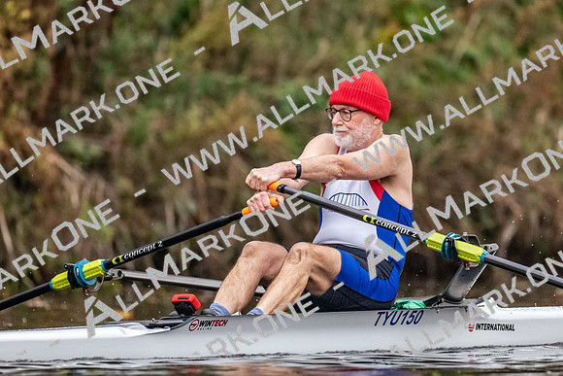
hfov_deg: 2.3
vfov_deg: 1.5
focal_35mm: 900
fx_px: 14085
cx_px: 282
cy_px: 188
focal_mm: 600
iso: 6400
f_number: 4
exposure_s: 1/2500
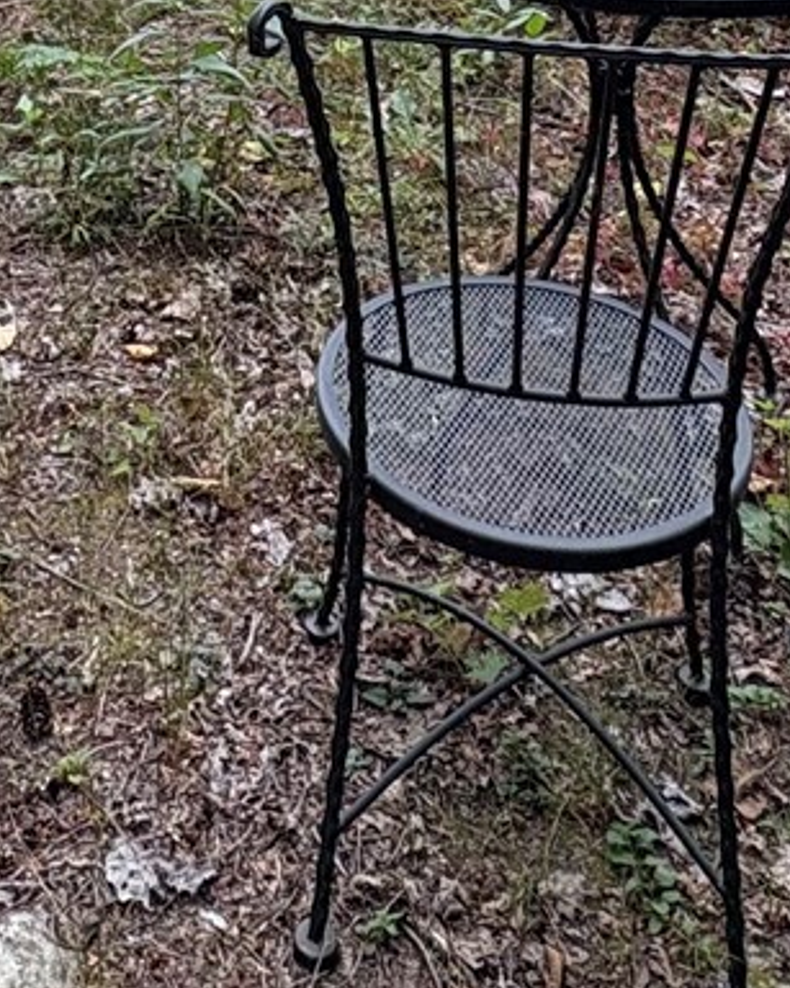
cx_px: 190
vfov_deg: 25.6
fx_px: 1667
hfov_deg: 26.3
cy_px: -455
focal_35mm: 57
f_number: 2.2
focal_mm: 2.22
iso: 64
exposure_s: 1/488
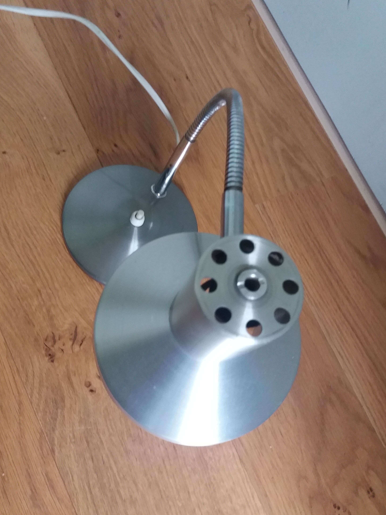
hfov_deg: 46.8
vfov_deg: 59.9
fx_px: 446
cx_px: 191
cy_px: 267
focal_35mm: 30
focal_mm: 3.7
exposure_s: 1/17
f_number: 1.9
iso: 250
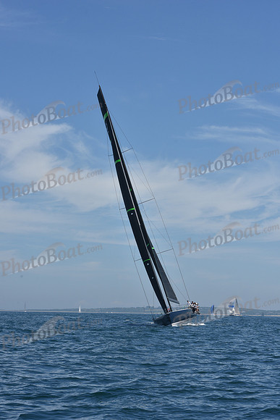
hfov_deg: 15.9
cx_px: 140
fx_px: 1003
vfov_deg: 23.6
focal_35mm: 86
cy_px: 210
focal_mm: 86
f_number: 11
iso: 250
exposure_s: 1/800
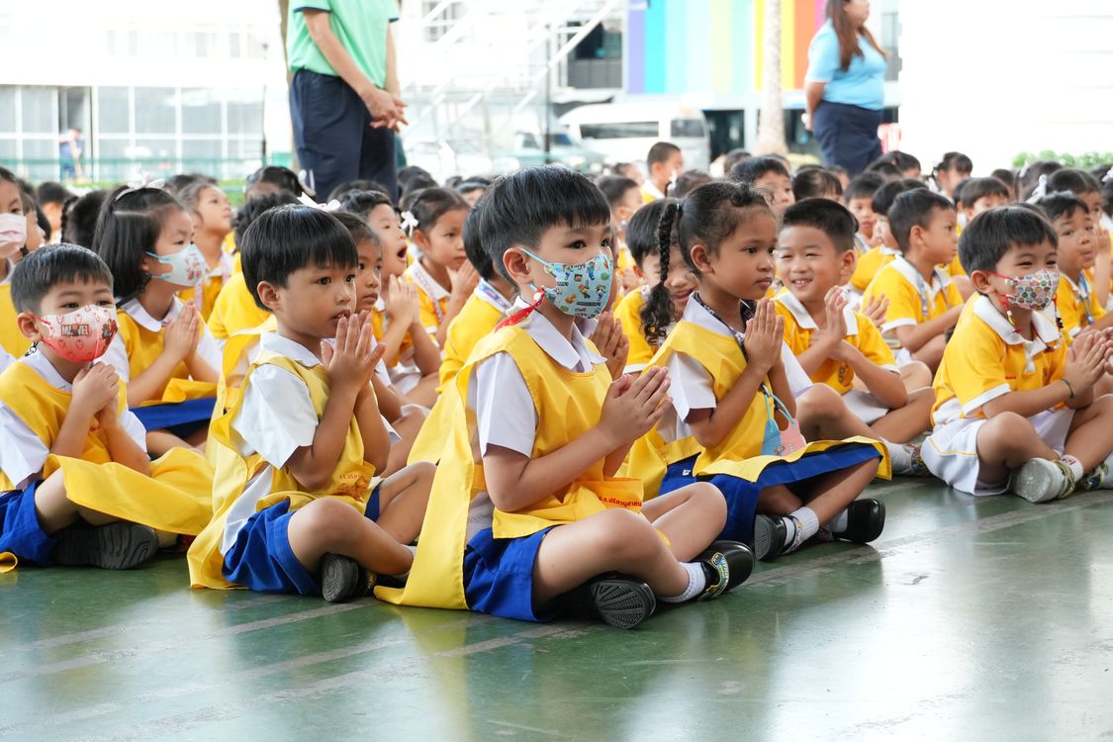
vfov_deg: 16.3
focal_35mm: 84
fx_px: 2597
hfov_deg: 24.2
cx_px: 556
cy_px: 371
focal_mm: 56
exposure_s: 1/160
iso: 1600
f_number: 5
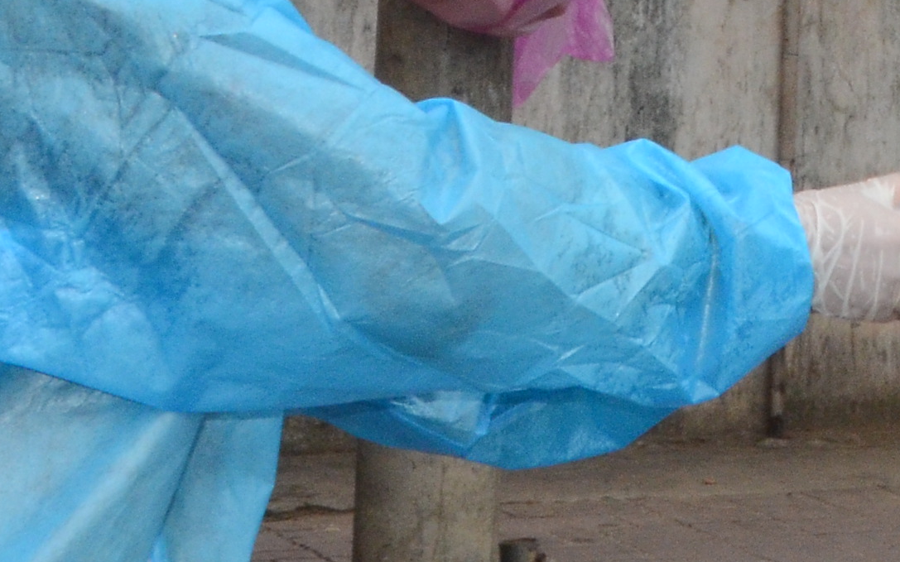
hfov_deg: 13.7
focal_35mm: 145
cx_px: 1252
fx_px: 3564
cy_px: -294
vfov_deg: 8.8
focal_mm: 21
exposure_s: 1/250
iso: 1000
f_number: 20
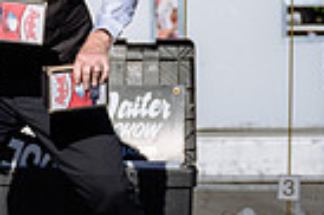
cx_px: 125
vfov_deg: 5.5
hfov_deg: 8.4
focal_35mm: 246
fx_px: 2211
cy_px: -47
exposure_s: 1/500
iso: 64
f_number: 4
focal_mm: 55
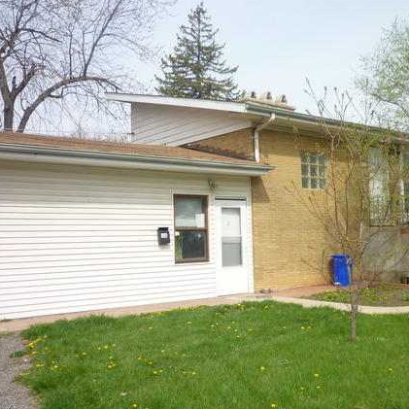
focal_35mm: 39
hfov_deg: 42.2
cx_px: 278
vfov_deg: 42.8
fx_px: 521
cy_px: 211
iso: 80
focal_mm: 5.2
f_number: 3.5
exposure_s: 1/500
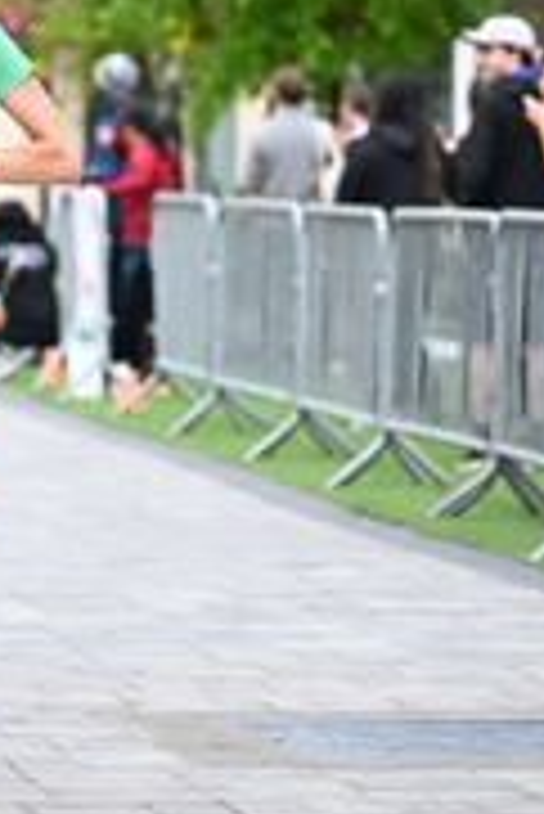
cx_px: -173
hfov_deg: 4.8
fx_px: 6402
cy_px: 211
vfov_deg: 7.3
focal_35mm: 283
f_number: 2.8
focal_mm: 93
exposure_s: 1/1600
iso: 1000
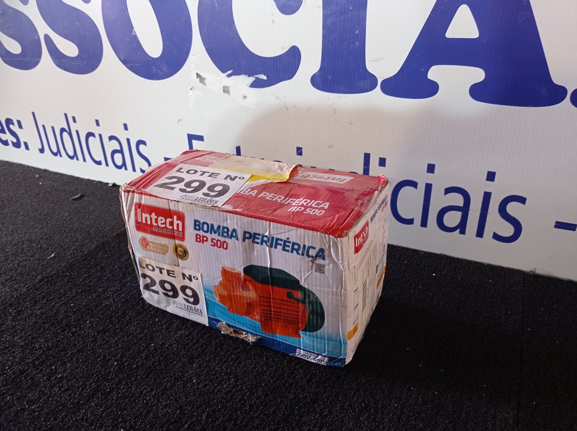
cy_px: 216
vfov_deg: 49.7
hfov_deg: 63.5
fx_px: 466
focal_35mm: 28
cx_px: 288
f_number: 1.79
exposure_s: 1/30
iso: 204
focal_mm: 4.7
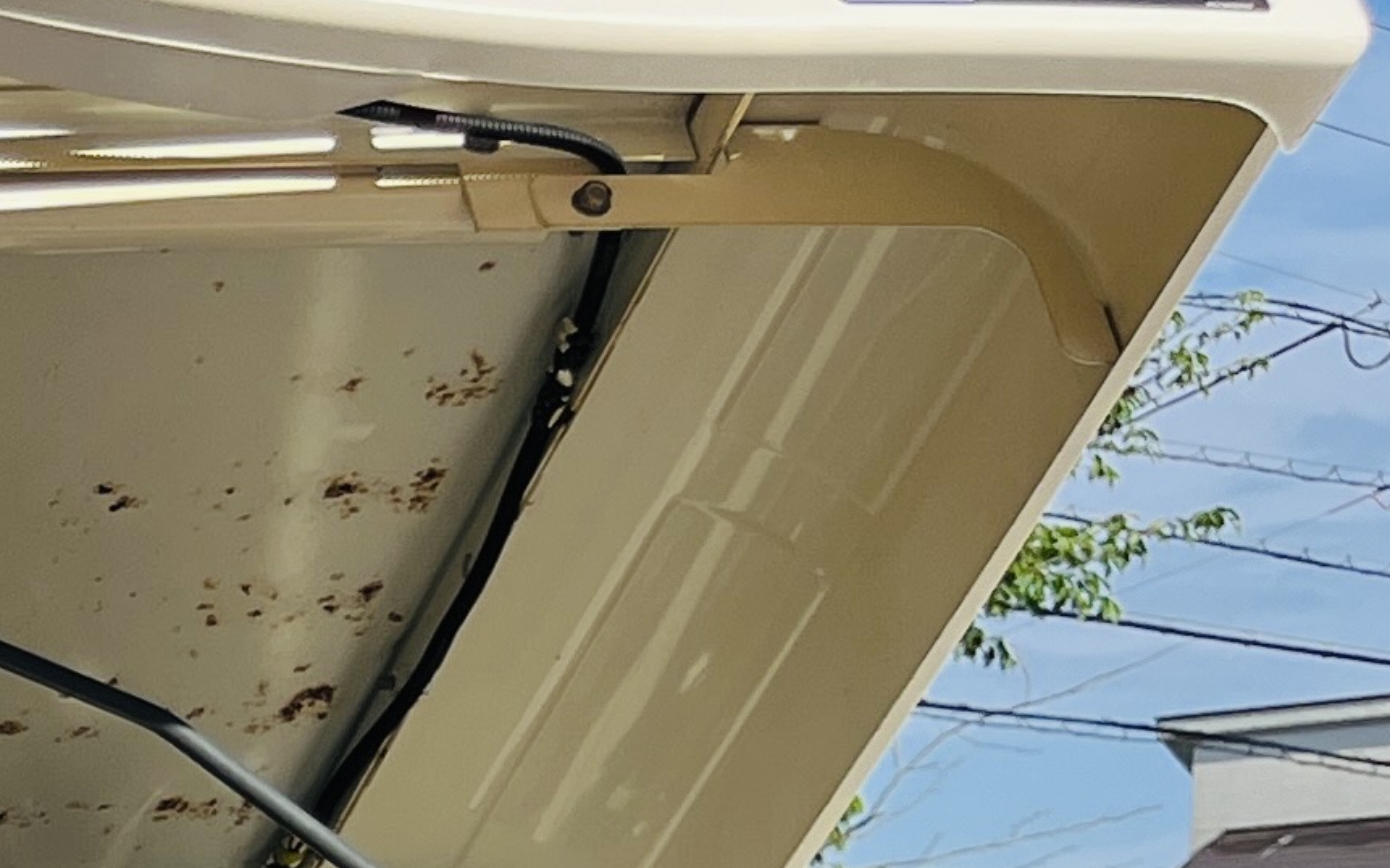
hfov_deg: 12.9
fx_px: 4886
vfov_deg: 9.2
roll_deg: +0.8
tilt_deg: -7.9
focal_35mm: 129
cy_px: 2046
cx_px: -1811
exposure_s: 1/2101
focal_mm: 5.1
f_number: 1.6
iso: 50
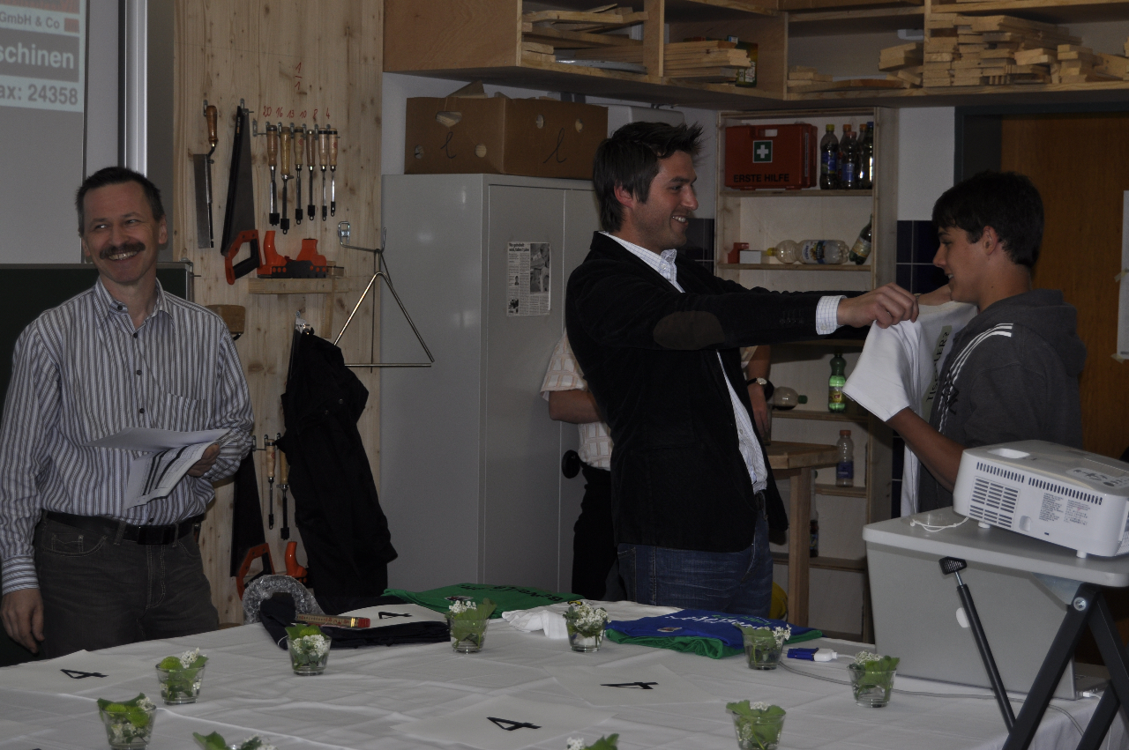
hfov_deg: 29.3
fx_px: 2162
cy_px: 375
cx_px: 564
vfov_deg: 19.7
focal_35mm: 69
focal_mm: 46
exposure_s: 1/60
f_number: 5.3
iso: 200
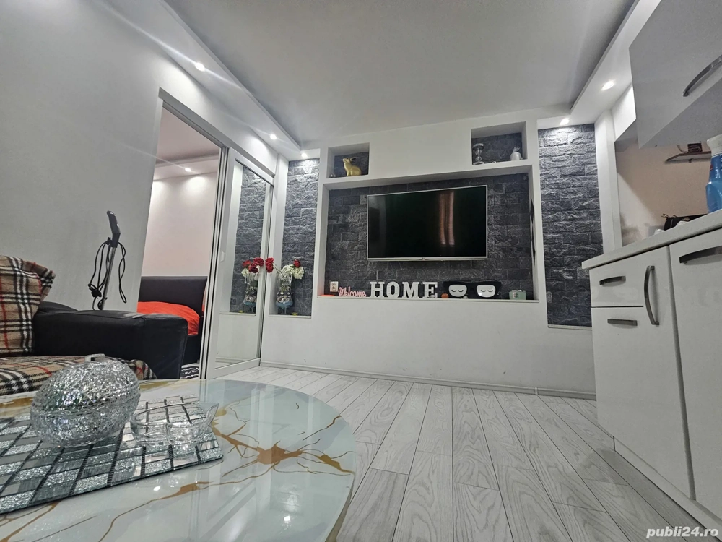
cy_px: 271
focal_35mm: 13
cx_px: 361
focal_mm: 2.2
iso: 160
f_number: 2.2
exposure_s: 1/60
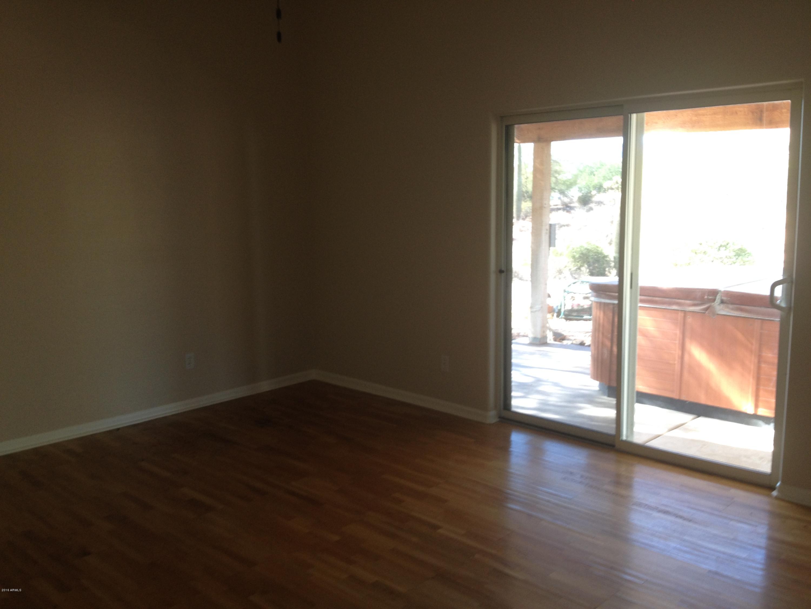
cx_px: 406
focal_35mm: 35
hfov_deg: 52.6
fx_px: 820
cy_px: 304
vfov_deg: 40.7
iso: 64
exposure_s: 1/30
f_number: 2.4
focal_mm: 4.28
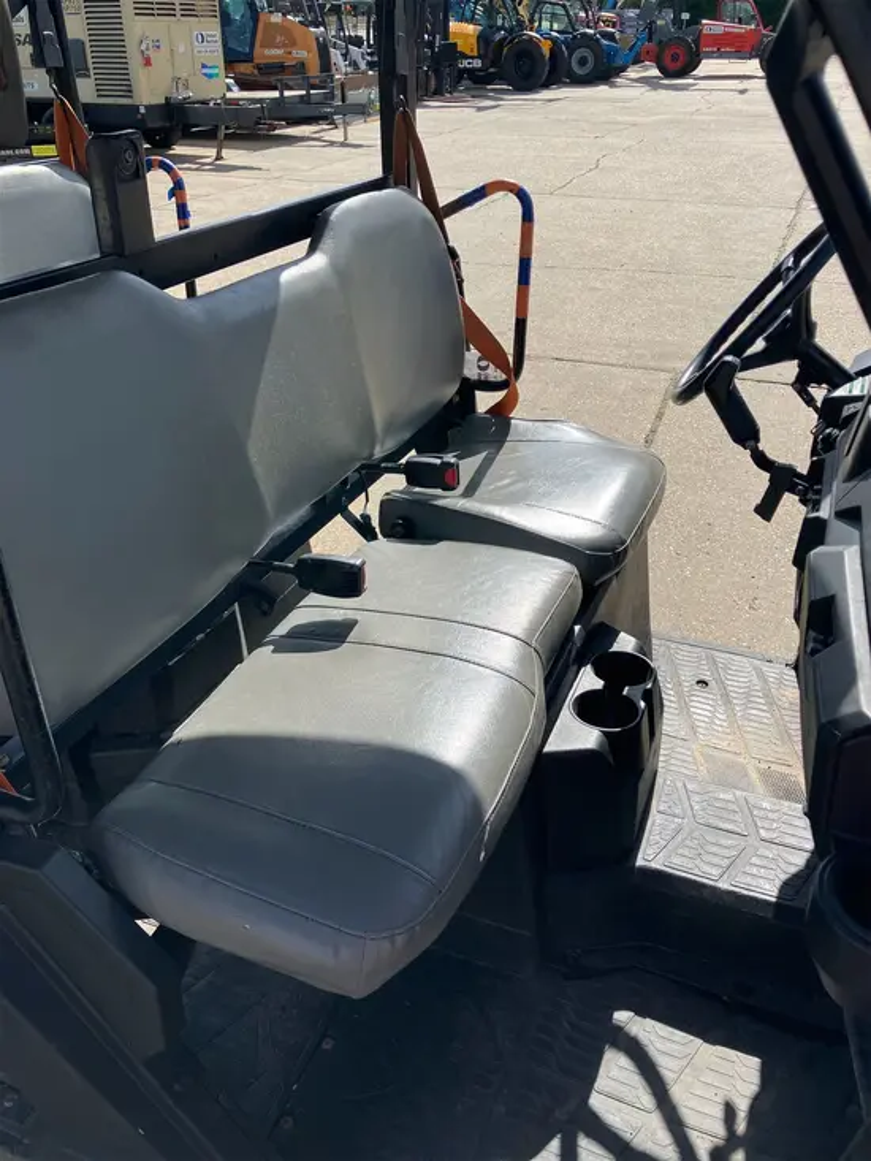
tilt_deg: -29.2
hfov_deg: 49.8
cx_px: 436
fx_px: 939
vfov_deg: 63.4
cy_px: 580
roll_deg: -0.3
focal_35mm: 28
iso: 32
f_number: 1.8
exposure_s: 1/2114
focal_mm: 3.99
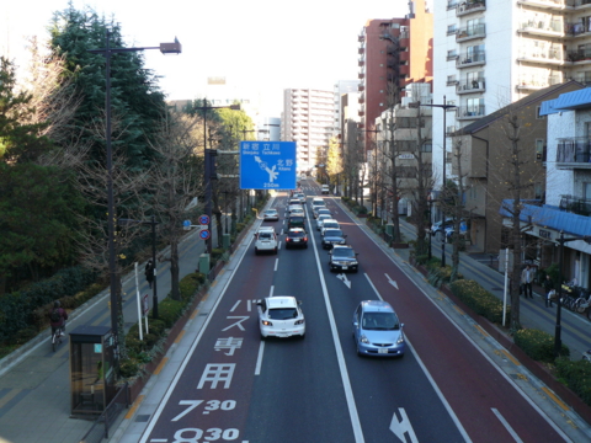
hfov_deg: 51.4
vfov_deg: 39.7
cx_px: 296
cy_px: 222
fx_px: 615
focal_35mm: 36
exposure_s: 1/125
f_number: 3.6
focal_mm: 6
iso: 100
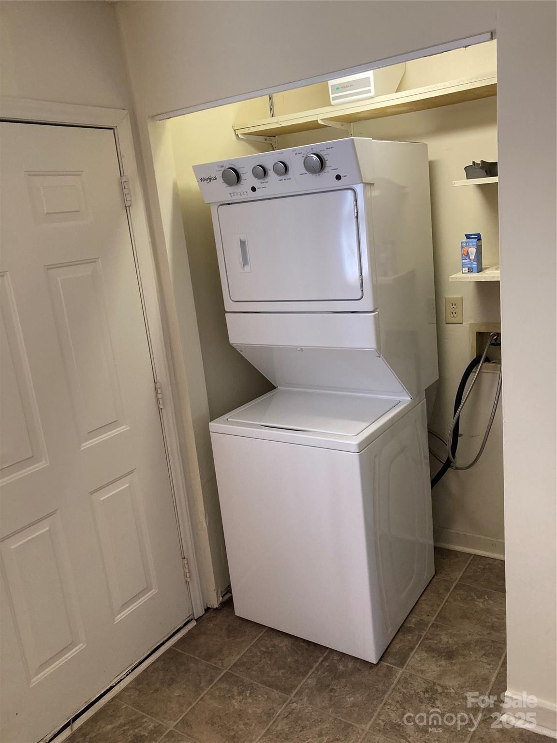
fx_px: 601
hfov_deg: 49.7
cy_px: 372
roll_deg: +6.1
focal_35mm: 28
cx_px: 278
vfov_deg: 63.4
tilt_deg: -15.0
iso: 200
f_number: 1.8
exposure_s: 1/60
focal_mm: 3.99
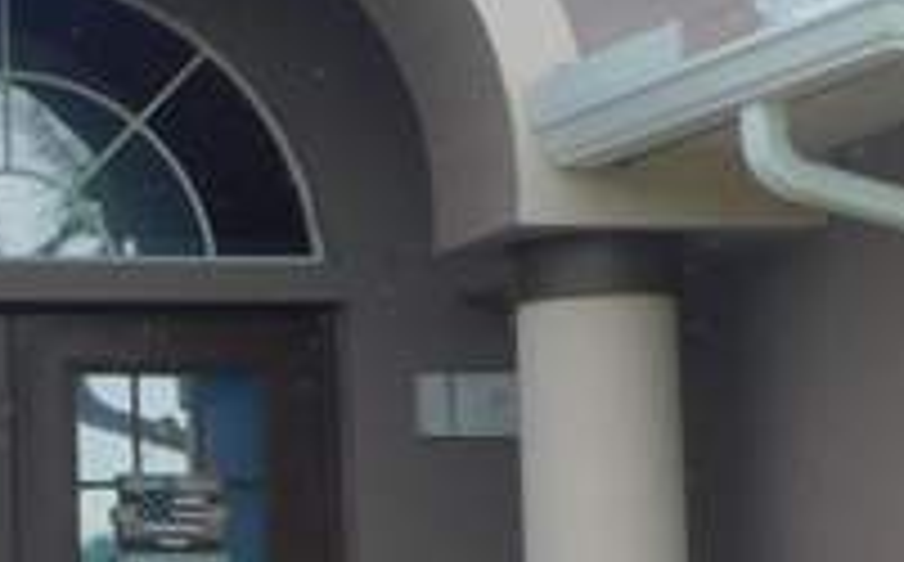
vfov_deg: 7.7
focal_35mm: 169
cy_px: 369
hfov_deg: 12.0
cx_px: -288
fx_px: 4158
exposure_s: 1/250
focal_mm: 7.1
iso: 125
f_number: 3.6
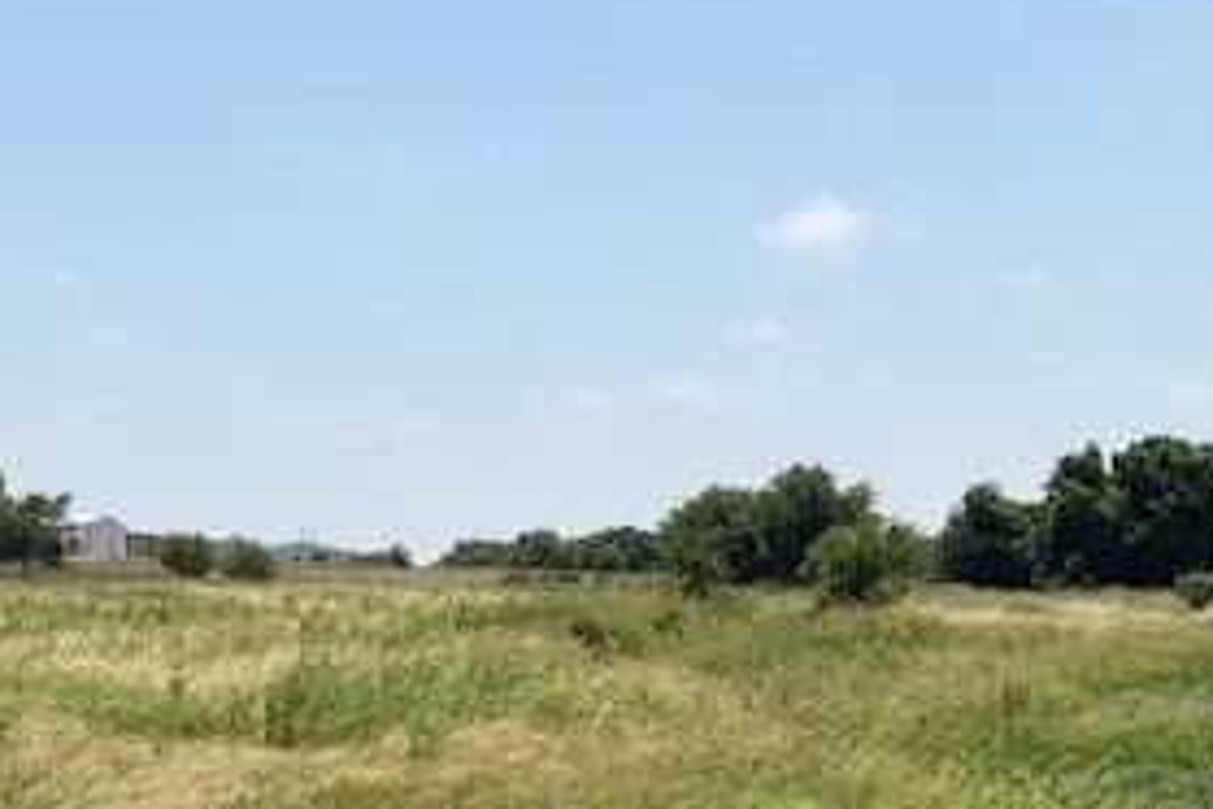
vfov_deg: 20.5
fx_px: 2089
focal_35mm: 62
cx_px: 752
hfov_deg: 32.2
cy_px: 979
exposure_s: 1/5348
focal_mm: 5.96
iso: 64
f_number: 1.6
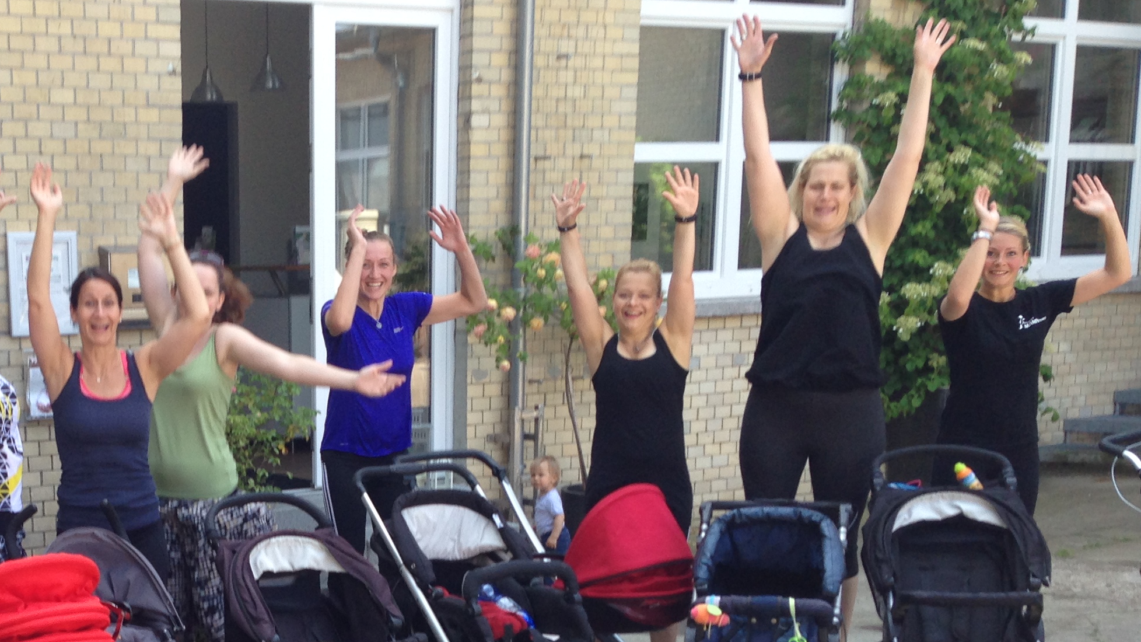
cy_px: 638
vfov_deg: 19.5
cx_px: 206
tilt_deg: -16.0
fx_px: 1815
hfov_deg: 33.7
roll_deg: +1.7
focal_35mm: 60
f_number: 2.4
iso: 50
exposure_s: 1/169
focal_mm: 4.12
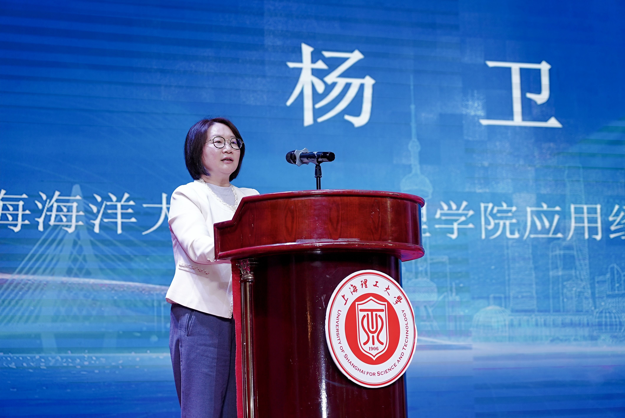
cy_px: 209
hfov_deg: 21.2
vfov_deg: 14.3
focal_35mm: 96
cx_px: 312
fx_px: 1668
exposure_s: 1/125
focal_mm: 96
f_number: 4
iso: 400
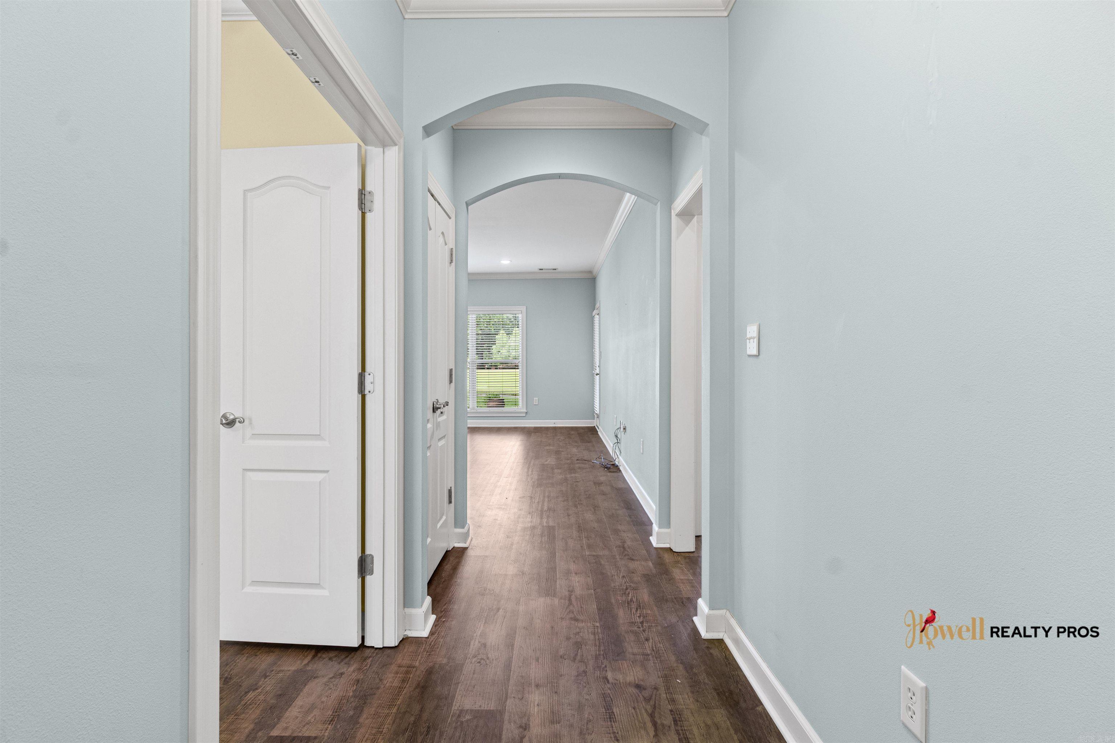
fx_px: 557
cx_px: 558
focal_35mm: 18
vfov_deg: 67.4
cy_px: 372
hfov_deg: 90.0
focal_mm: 12
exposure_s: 1/1.67
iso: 250
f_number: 9
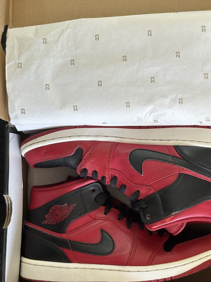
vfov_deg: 28.5
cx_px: 146
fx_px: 553
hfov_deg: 21.5
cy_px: 113
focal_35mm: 68
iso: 64
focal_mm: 6.86
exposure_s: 1/50
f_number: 1.78
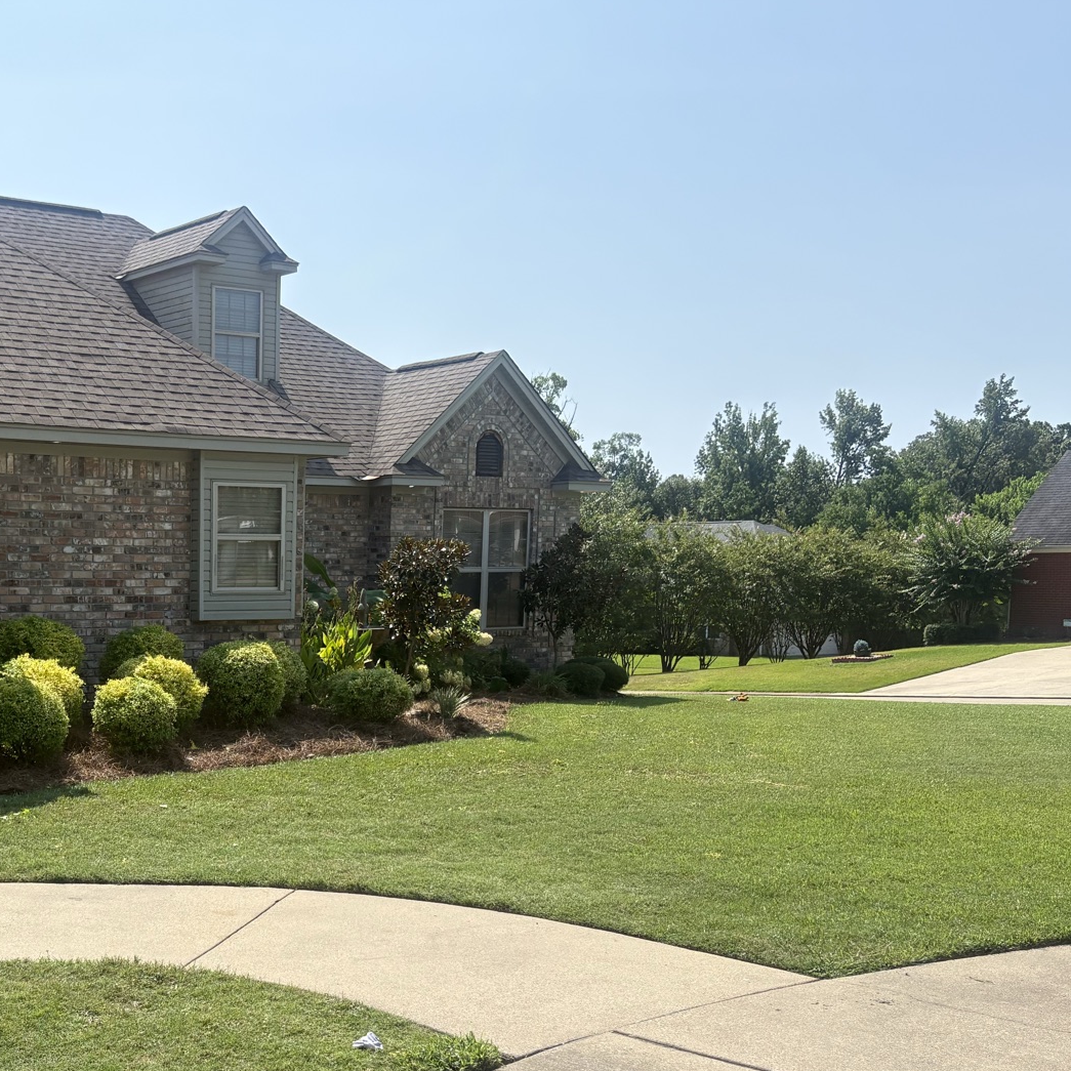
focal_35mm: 44
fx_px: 1540
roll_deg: +1.1
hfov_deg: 36.4
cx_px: 146
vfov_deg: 37.7
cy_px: 755
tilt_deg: -2.2
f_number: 1.6
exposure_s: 1/3279
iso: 50
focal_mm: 5.96
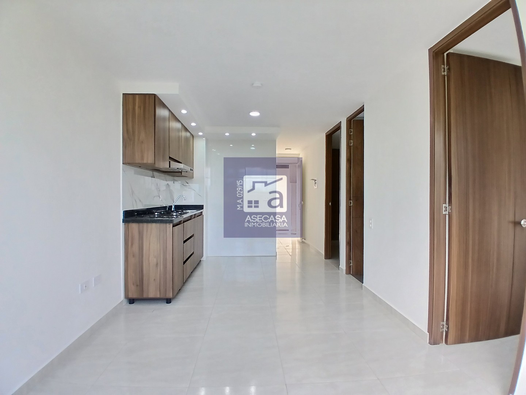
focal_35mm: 17
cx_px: 263
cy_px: 198
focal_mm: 1.4
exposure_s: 1/60
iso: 64
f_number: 2.2
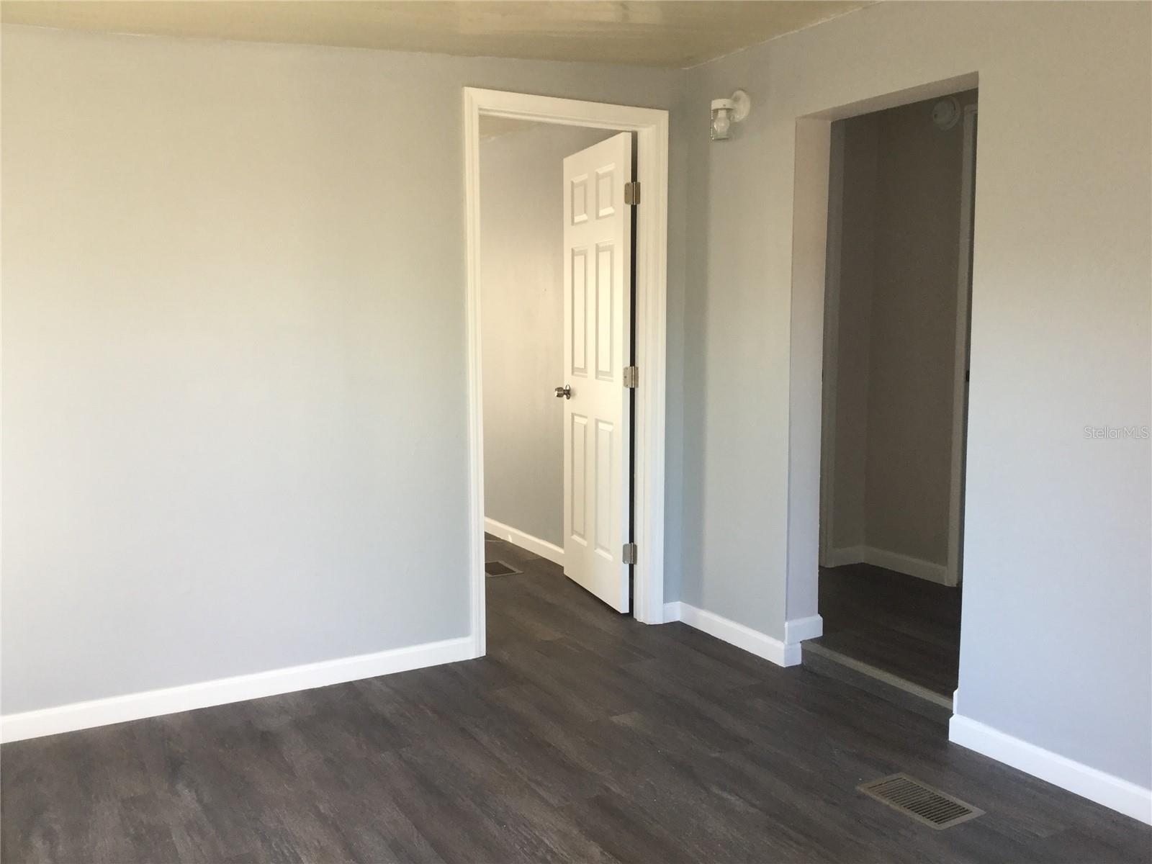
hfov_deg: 58.4
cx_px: 576
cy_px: 432
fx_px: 1032
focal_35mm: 31
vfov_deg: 45.4
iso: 25
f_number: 2.4
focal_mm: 3.3
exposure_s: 1/40
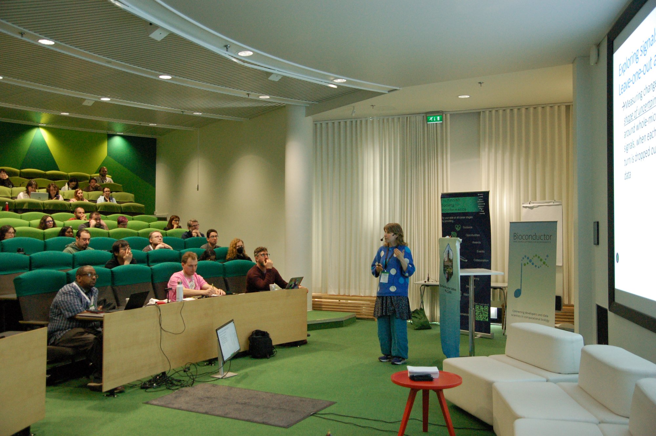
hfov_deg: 57.3
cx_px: 328
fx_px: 601
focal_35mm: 33
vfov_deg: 39.9
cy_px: 218
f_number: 4
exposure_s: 1/125
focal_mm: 22
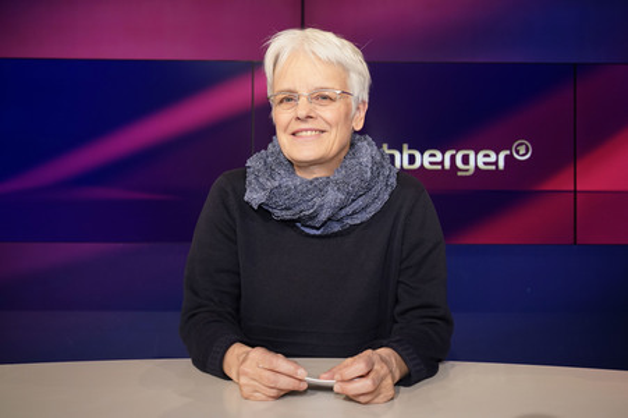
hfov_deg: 58.8
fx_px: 558
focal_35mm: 32
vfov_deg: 41.1
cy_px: 209
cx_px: 314
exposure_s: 1/125
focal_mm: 32
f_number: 5
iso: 2000
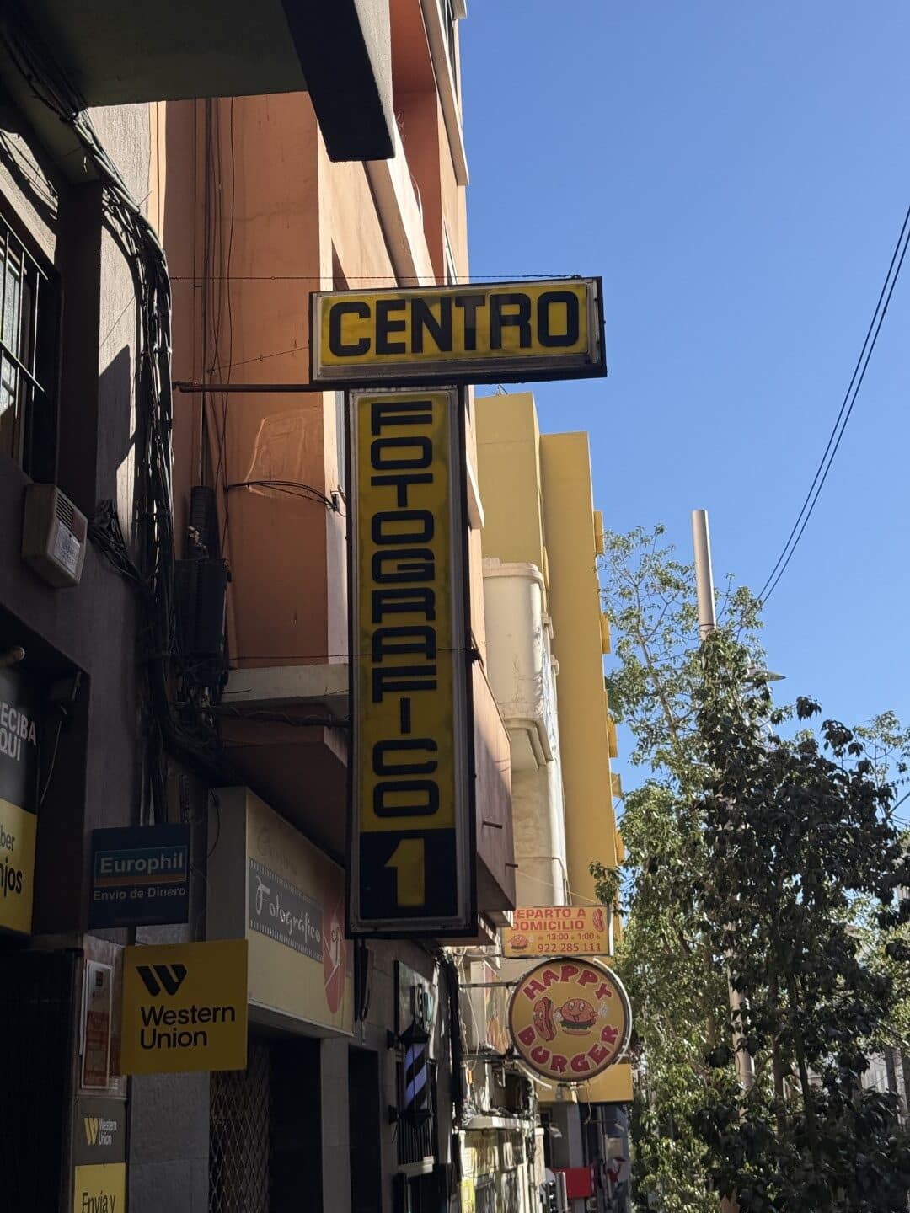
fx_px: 1682
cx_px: 455
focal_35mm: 48
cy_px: 606
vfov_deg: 39.7
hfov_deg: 30.3
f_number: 1.78
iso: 64
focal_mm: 6.76
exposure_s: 1/2976
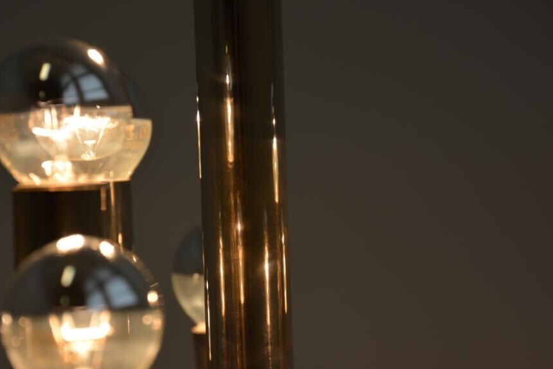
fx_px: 3391
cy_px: 247
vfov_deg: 6.2
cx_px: 236
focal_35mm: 221
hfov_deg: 9.3
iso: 160
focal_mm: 105
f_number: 5.6
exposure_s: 1/180
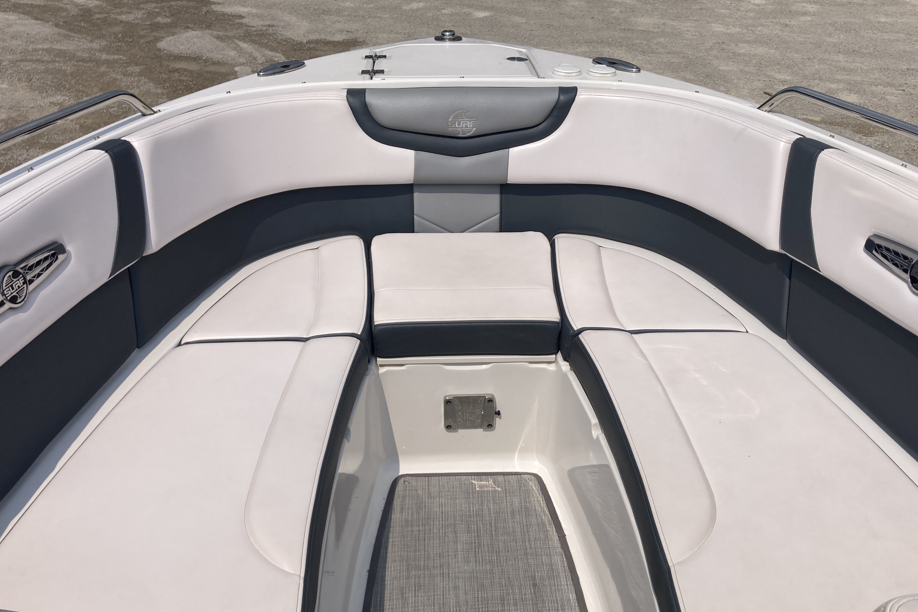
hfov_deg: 54.4
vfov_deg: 37.8
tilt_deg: -32.6
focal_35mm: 35
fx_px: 892
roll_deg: -1.6
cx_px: 456
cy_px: 341
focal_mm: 3.99
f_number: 1.8
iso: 20
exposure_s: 1/8000
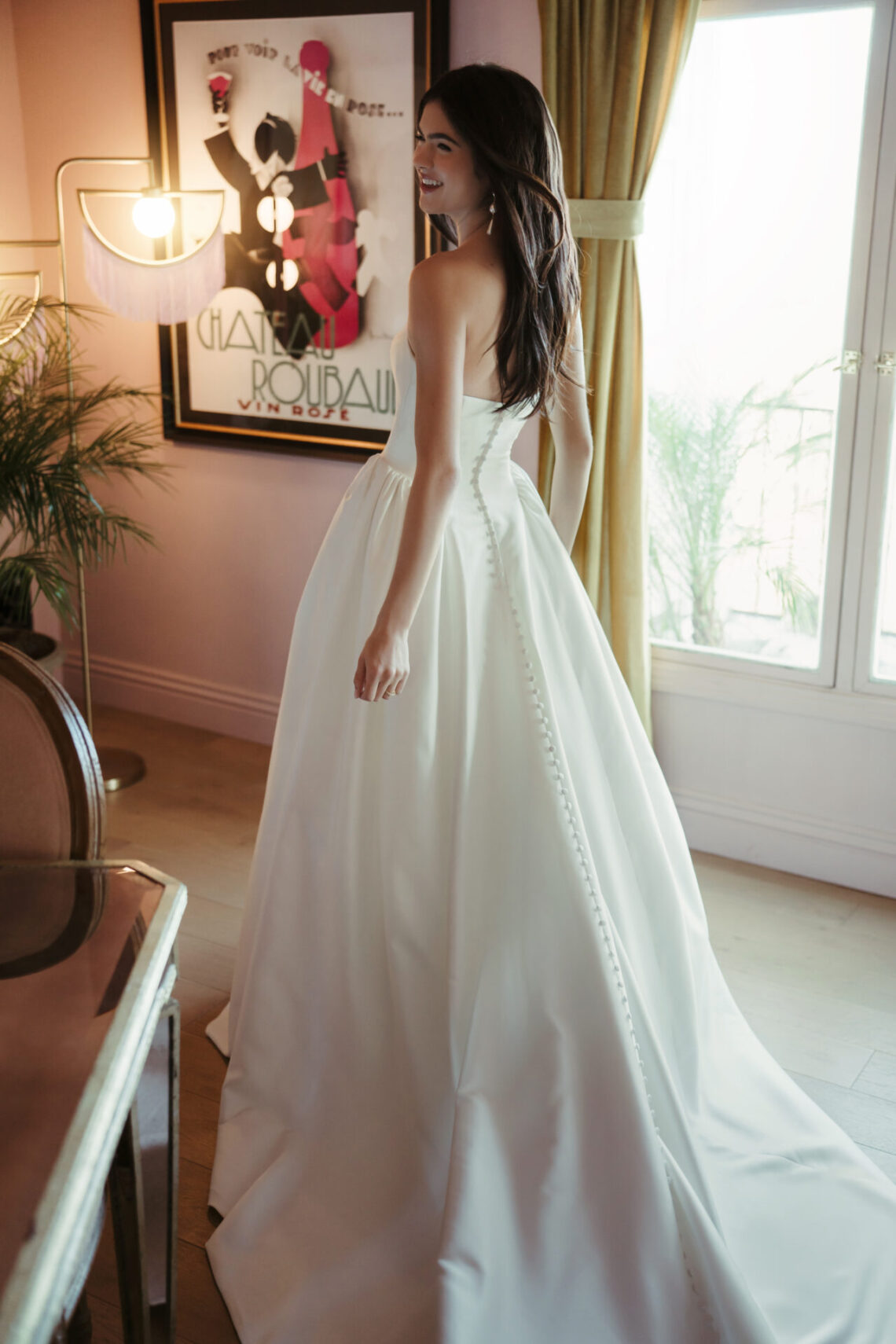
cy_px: 672
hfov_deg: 31.9
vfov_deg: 46.4
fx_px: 1568
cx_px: 448
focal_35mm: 42
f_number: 2.2
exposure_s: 1/320
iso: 1000
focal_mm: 42
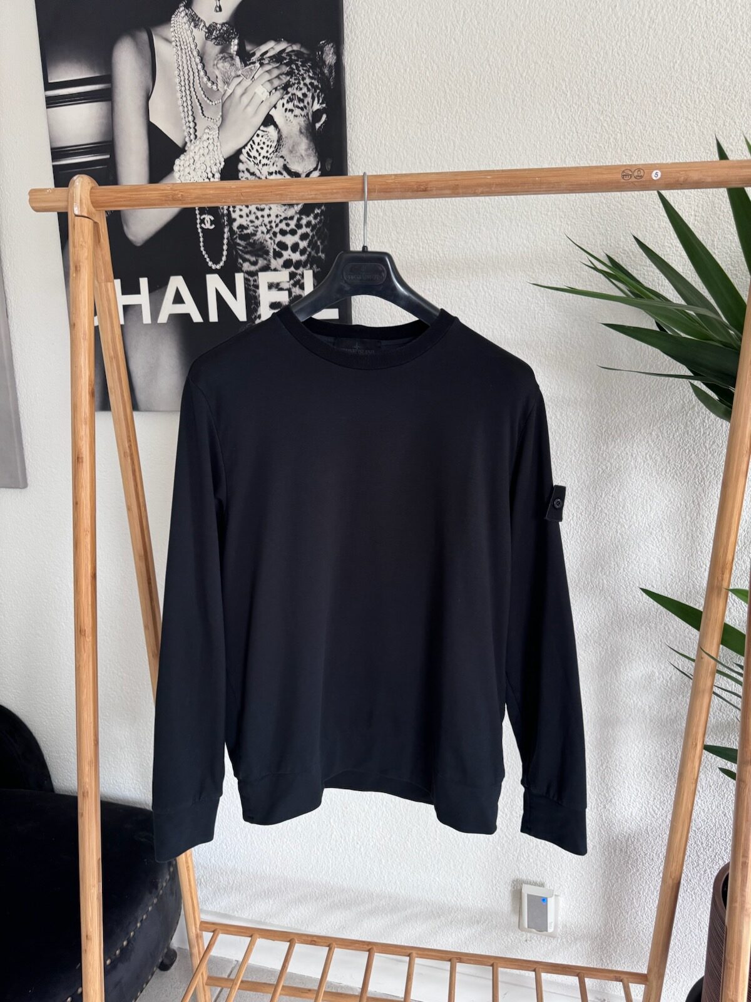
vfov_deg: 71.6
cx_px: 376
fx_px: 694
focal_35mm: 24
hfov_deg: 56.8
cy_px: 501
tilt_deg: -11.4
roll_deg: -0.9
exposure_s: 1/60
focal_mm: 6.76
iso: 250
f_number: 1.78
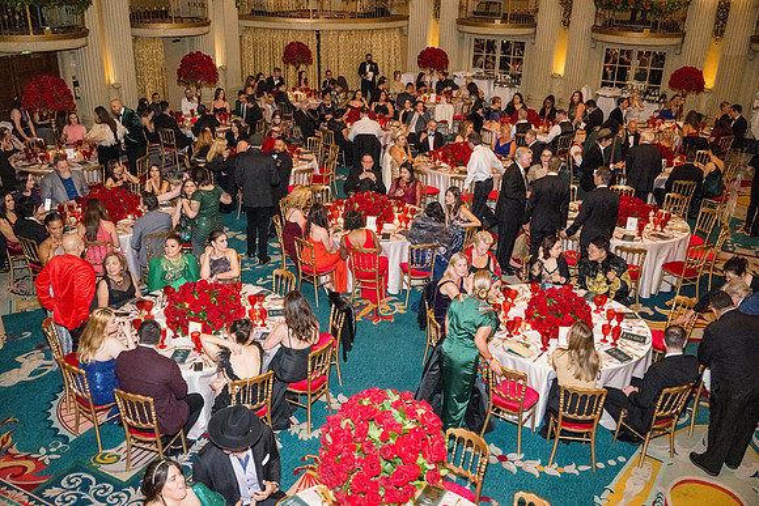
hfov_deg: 57.2
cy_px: 253
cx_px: 380
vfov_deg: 40.0
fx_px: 696
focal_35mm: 33
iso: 4000
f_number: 3.2
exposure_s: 1/200
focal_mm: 33
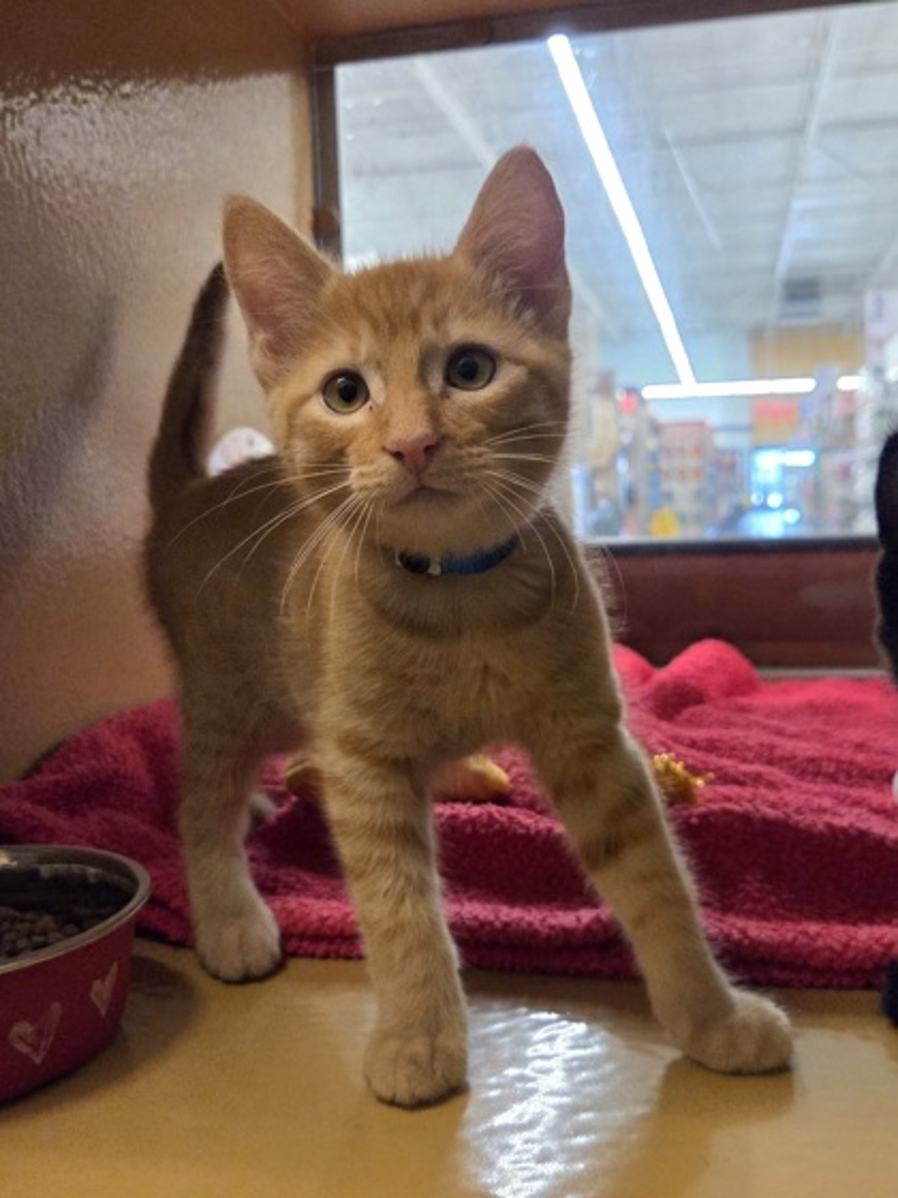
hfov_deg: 58.9
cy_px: 599
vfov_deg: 73.9
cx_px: 449
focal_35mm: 23
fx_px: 796
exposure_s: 1/120
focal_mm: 5.4
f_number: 1.8
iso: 640
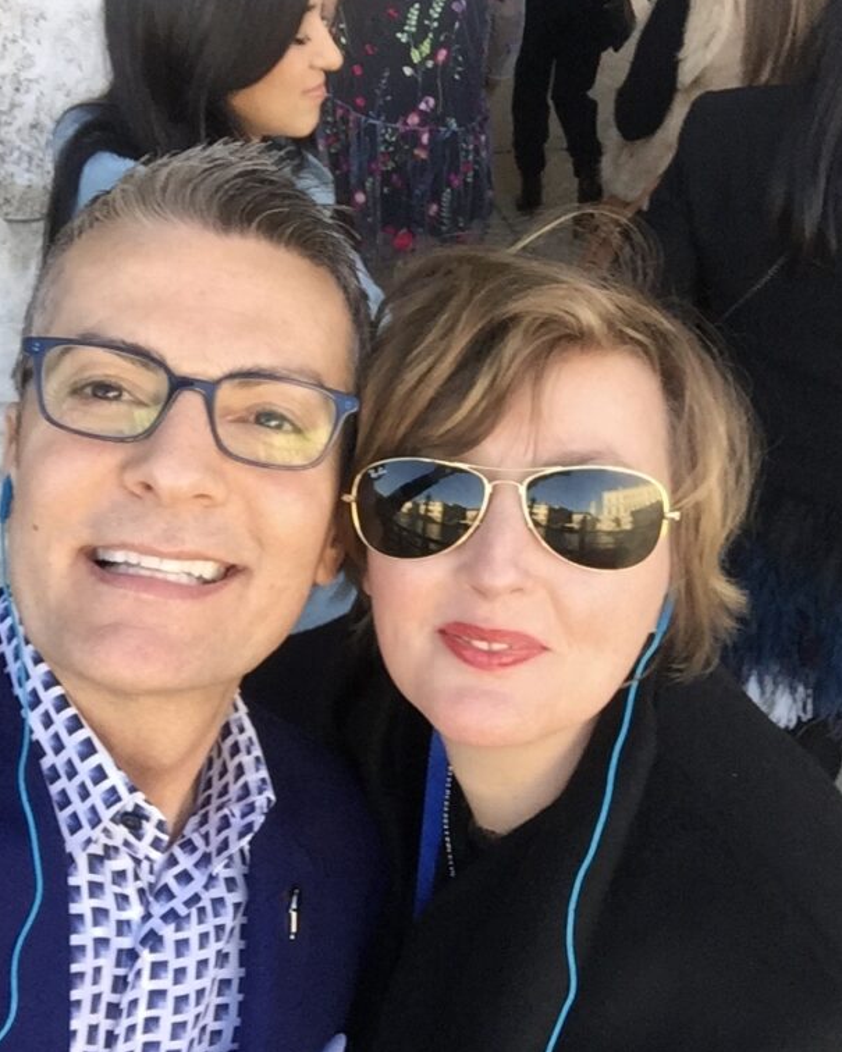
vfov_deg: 44.8
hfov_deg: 36.5
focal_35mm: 41
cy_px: 523
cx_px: 390
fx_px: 1277
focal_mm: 2.65
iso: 32
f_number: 2.2
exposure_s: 1/122
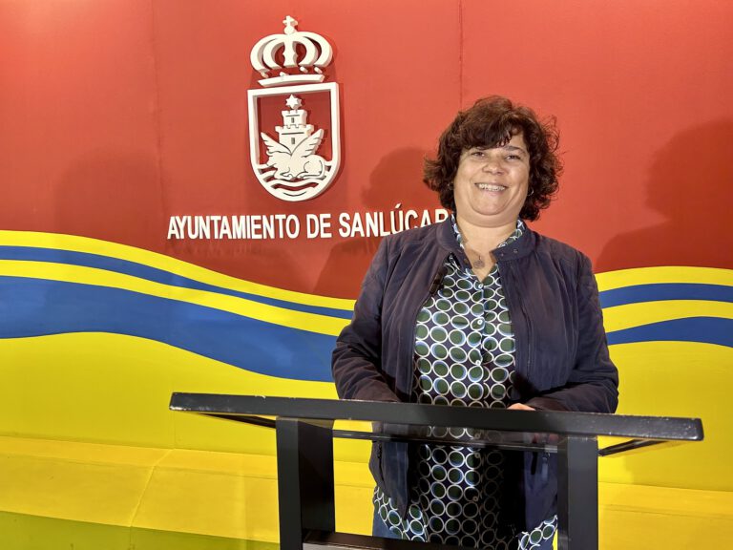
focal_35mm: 26
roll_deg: +0.9
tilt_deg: -3.3
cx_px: 366
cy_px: 275
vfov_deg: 53.1
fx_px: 551
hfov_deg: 67.3
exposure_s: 1/100
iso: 125
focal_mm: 5.7
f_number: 1.5
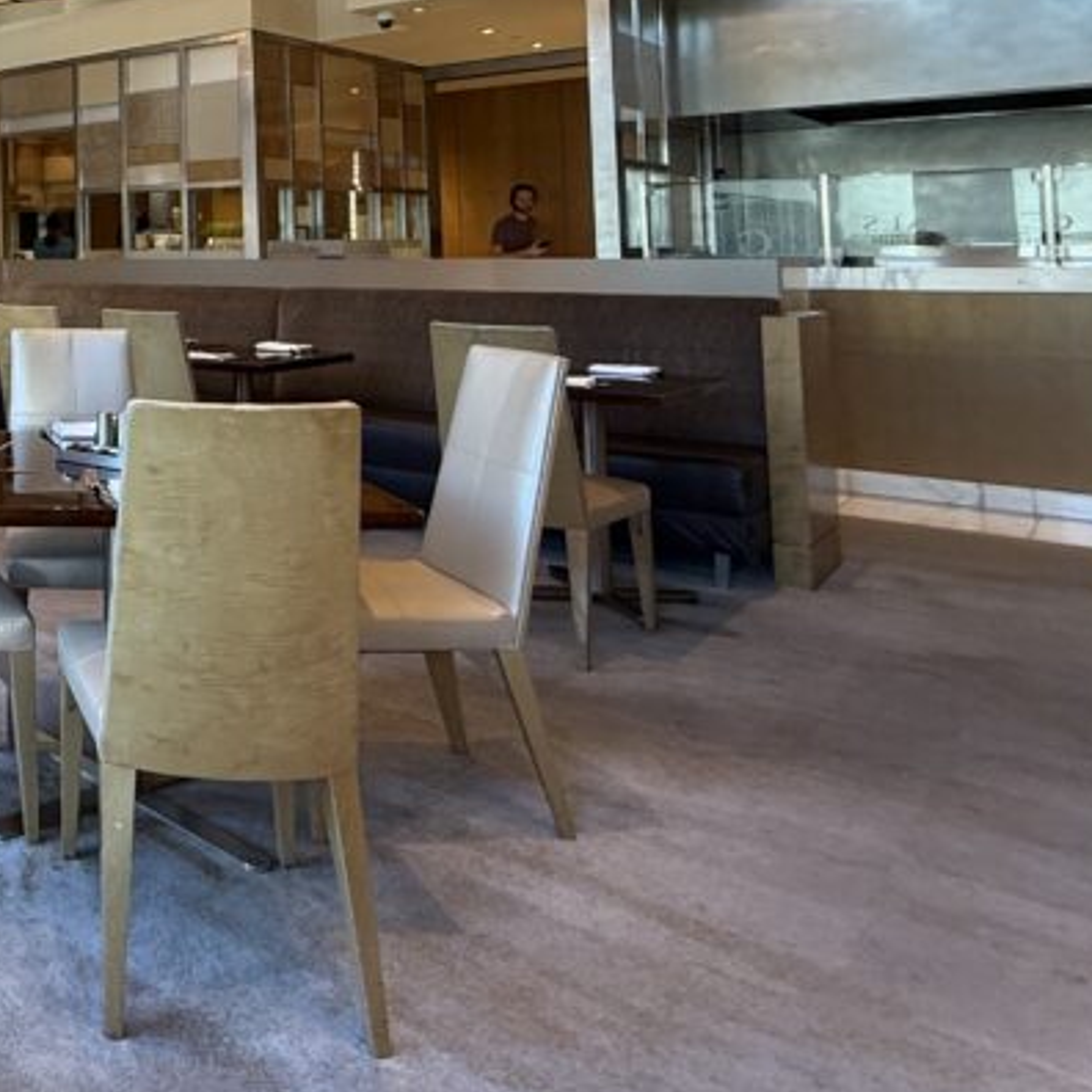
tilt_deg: +4.0
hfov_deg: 39.9
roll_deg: +0.2
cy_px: 190
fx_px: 1142
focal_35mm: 32
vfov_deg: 47.8
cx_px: -152
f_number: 2.2
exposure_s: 1/60
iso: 200
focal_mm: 2.22
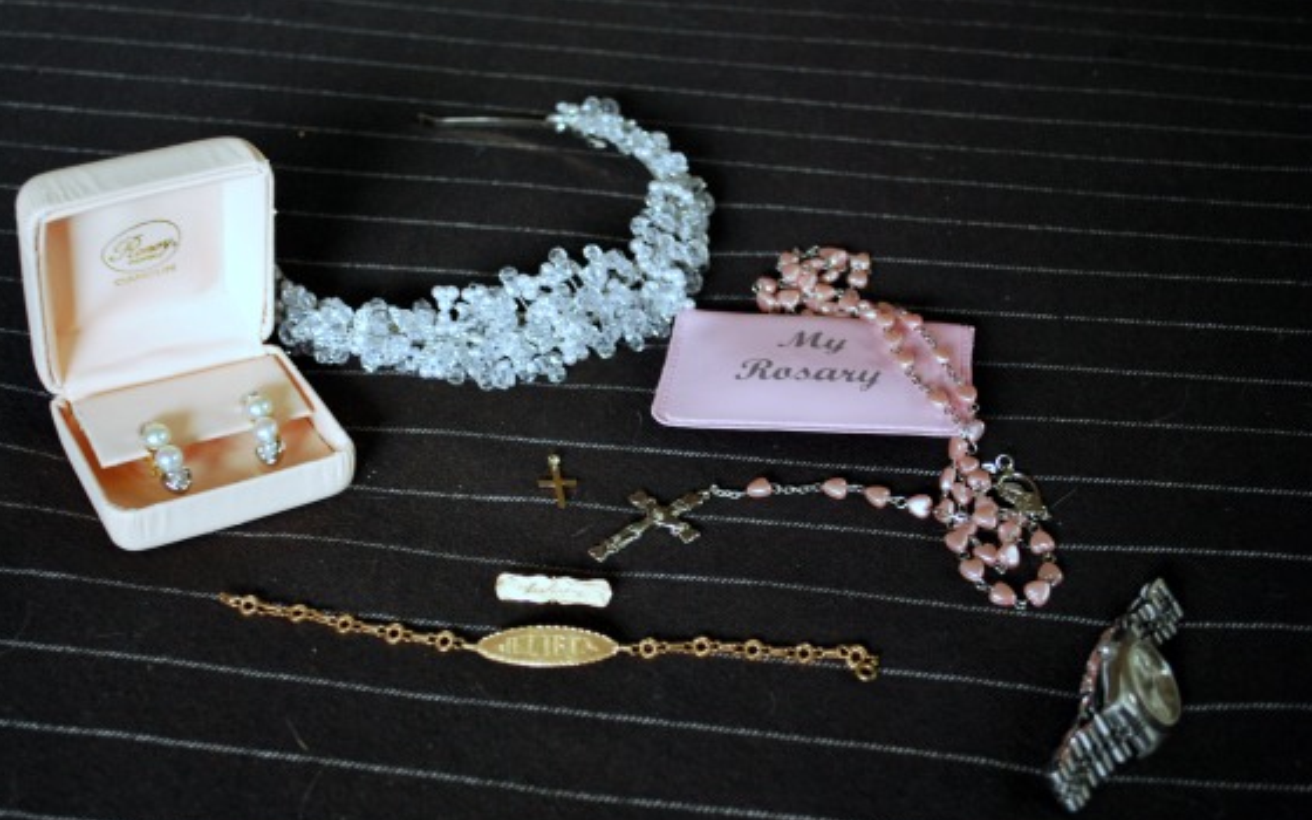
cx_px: 654
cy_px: 398
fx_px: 1895
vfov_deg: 24.4
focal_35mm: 53
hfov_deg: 38.2
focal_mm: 34
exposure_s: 1/5
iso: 400
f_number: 5
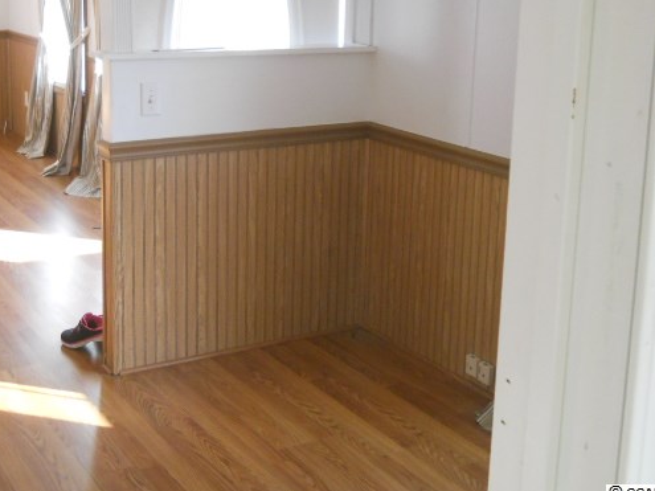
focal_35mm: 53
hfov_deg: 36.0
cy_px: 183
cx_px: 242
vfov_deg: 27.4
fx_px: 1003
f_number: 3.1
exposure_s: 1/100
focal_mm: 6.72
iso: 400
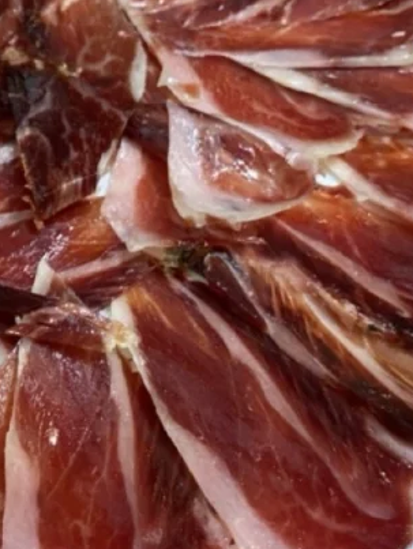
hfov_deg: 21.6
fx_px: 1048
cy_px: 262
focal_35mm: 66
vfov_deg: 29.4
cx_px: 19
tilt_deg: -51.5
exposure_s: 1/50
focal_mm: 4.25
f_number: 1.8
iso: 250
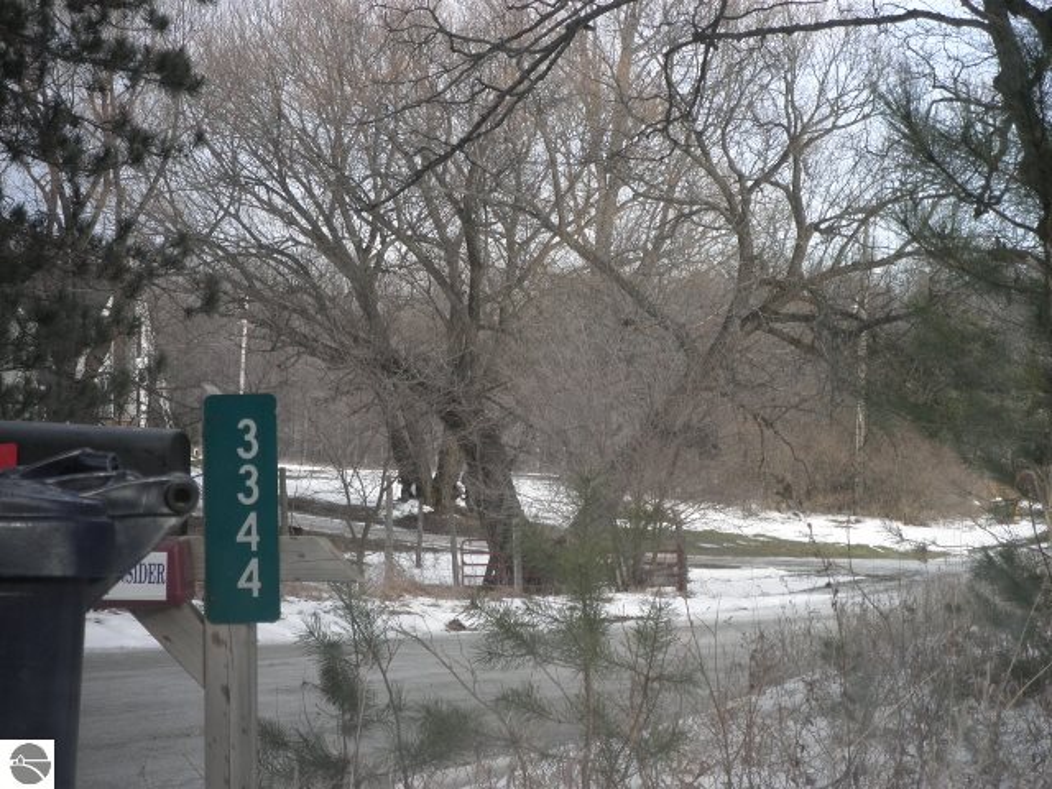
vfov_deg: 14.5
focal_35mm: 102
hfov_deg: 19.3
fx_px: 3100
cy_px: 394
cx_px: 526
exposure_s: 1/125
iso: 125
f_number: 5.3
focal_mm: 18.3
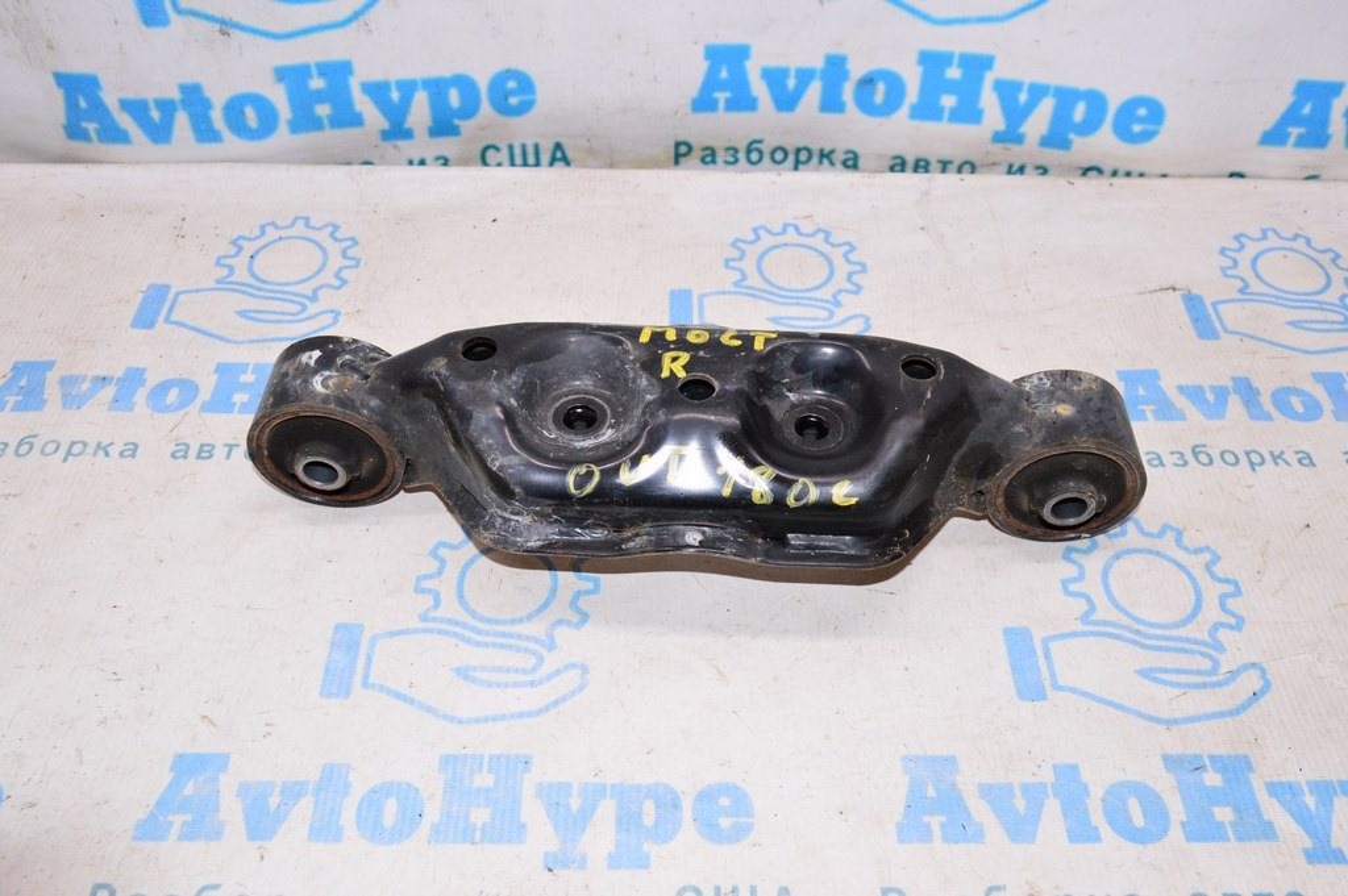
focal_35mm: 33
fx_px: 1235
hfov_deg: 57.3
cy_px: 448
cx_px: 674
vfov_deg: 39.9
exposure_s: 1/125
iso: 1600
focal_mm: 22
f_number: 8
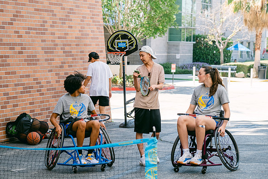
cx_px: 126
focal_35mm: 102
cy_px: 86
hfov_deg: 20.0
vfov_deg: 13.4
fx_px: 759
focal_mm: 63.4
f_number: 2.8
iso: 160
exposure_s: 1/480
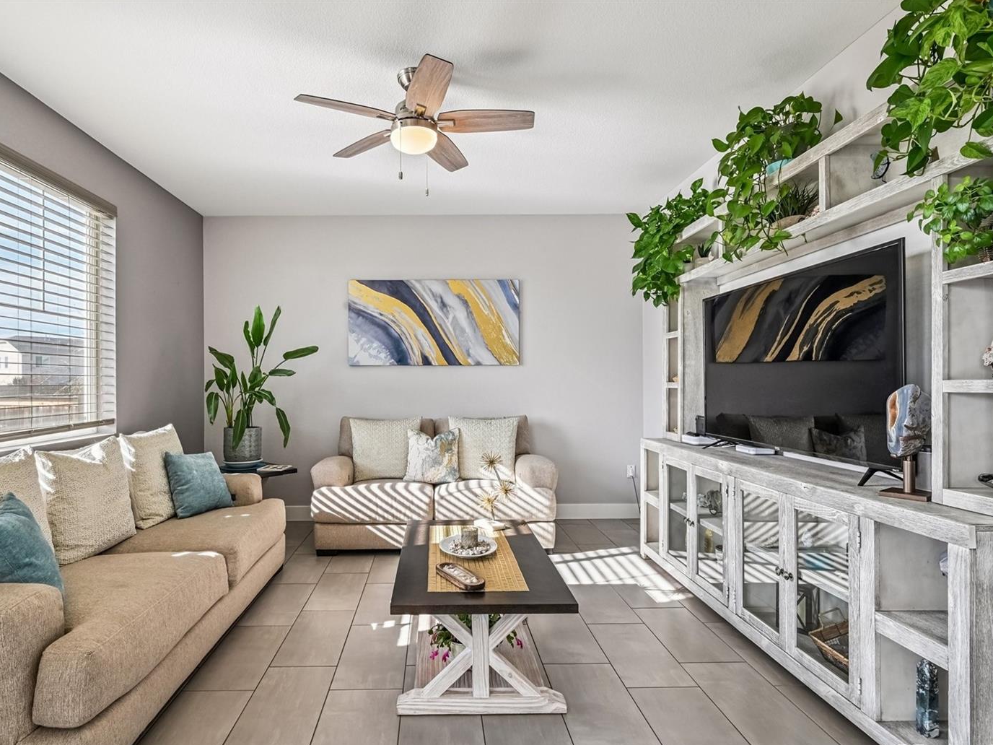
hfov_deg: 82.6
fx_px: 561
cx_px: 437
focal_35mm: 20
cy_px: 383
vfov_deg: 67.1
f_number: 10
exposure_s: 1/40
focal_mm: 17.5
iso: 400
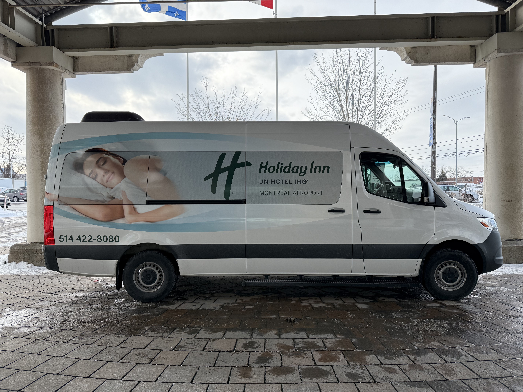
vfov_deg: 56.8
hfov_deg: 71.6
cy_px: 196
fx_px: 363
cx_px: 262
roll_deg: +0.8
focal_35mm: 24
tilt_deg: -1.5
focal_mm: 6.76
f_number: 1.78
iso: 100
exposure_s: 1/1812
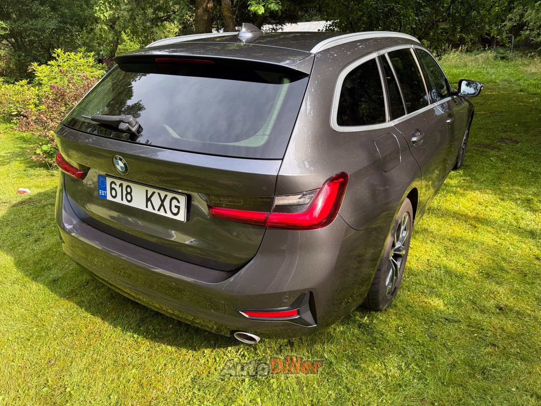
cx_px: 270
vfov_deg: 56.8
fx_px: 375
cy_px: 203
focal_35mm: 24
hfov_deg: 71.6
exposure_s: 1/689
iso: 100
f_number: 1.78
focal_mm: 6.76
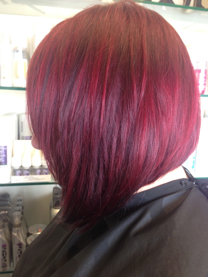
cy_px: 138
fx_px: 264
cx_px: 104
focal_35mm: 33
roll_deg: -1.8
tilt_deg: -9.1
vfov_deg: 55.3
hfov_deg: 43.0
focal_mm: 4.12
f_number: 2.4
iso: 64
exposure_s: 1/20
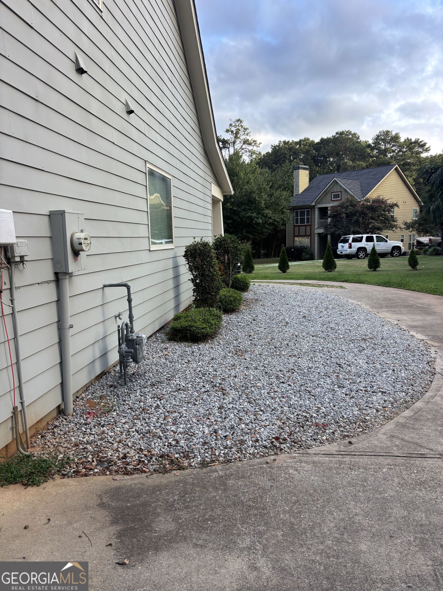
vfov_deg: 67.3
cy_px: 296
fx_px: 444
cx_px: 222
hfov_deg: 53.1
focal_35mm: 26
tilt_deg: -8.0
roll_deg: +1.3
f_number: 1.6
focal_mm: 5.96
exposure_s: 1/192
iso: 50
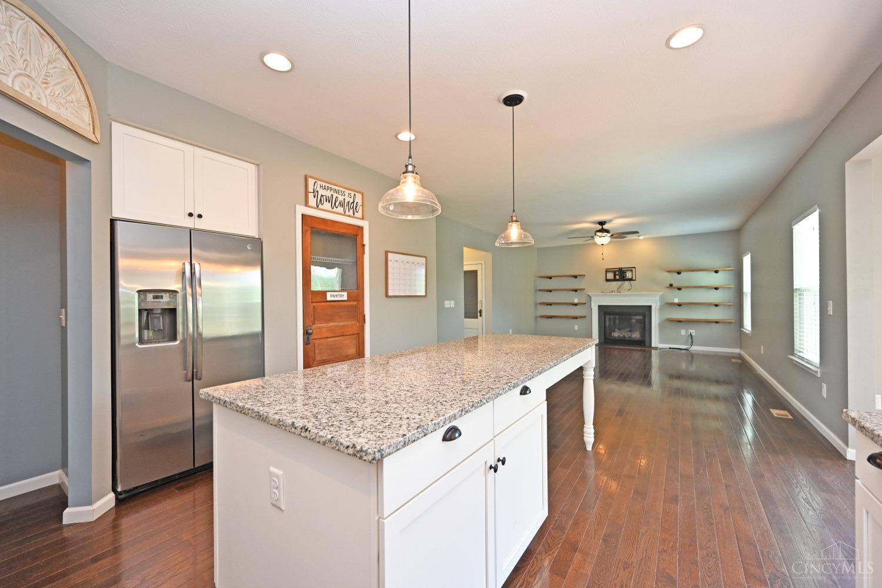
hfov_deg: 104.3
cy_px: 294
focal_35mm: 14
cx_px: 441
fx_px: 343
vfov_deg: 81.2
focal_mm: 14
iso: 280
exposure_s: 1/60
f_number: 4
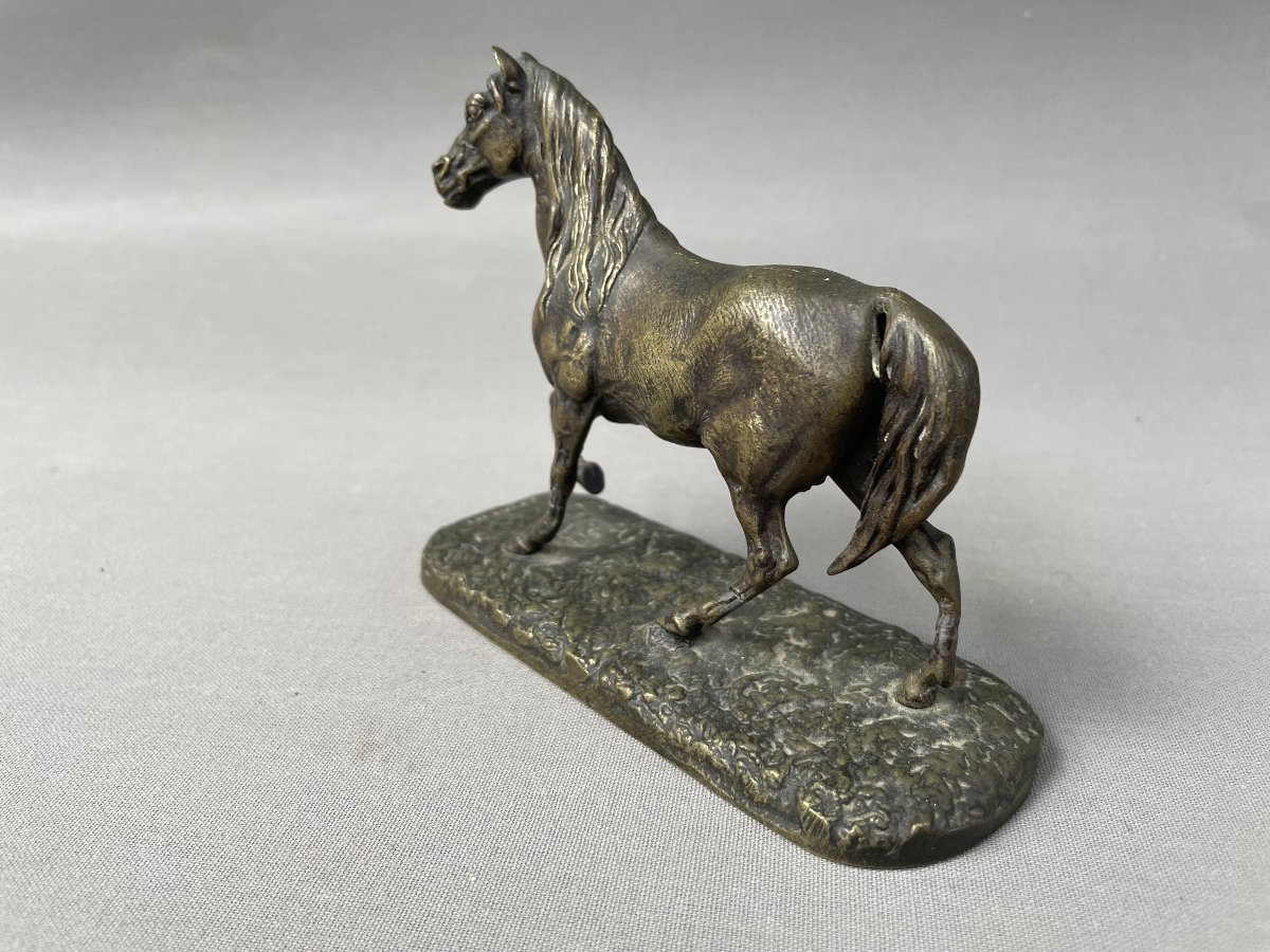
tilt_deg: -23.3
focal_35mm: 26
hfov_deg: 67.3
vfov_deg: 53.1
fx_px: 954
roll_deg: +1.4
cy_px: 476
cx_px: 635
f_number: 1.6
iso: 100
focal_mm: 4.2
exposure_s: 1/121
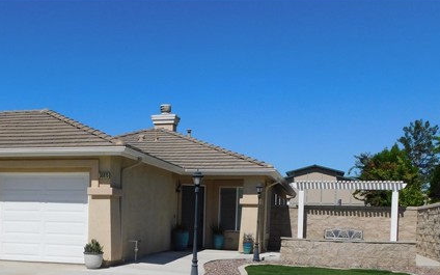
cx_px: 132
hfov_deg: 41.1
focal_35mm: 48
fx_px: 576
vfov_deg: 26.1
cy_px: 243
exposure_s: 1/800
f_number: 6.4
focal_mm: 5.3
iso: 125
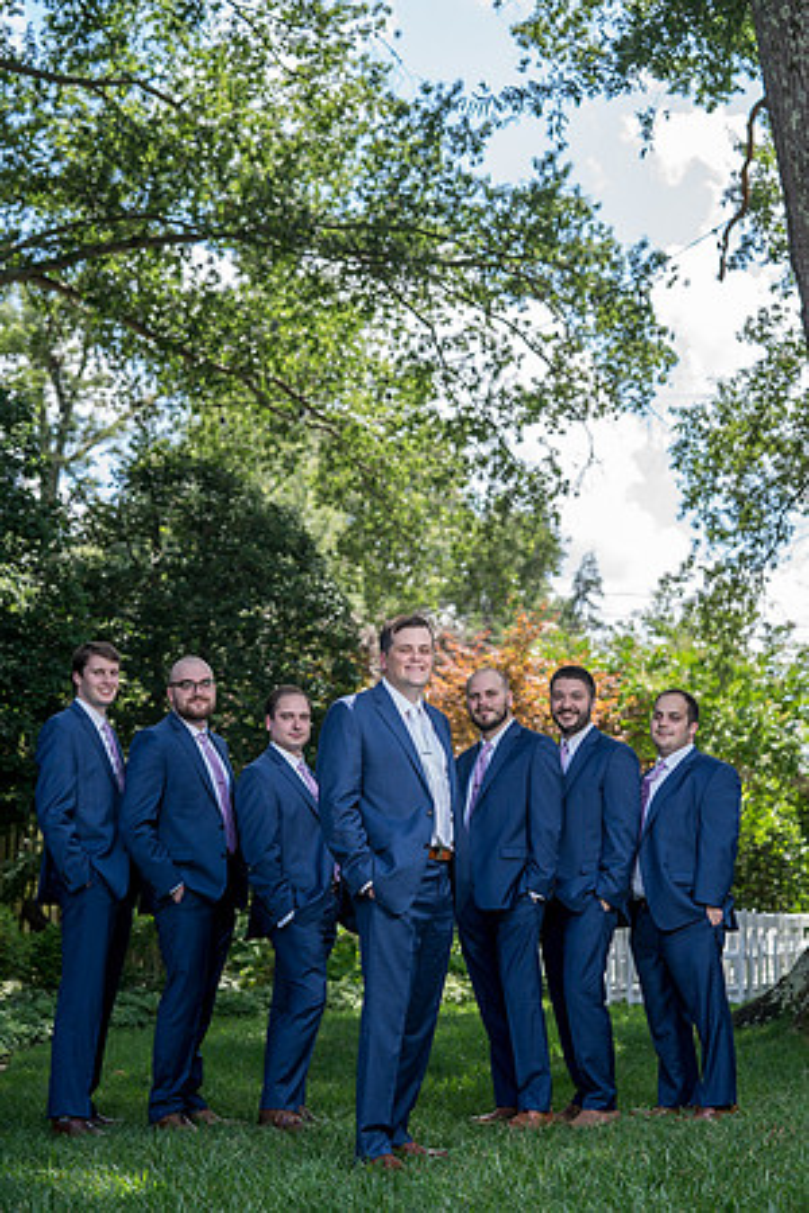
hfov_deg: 19.5
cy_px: 606
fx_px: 2359
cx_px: 404
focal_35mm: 70
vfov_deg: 28.8
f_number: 4
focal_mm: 70
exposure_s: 1/200
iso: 100
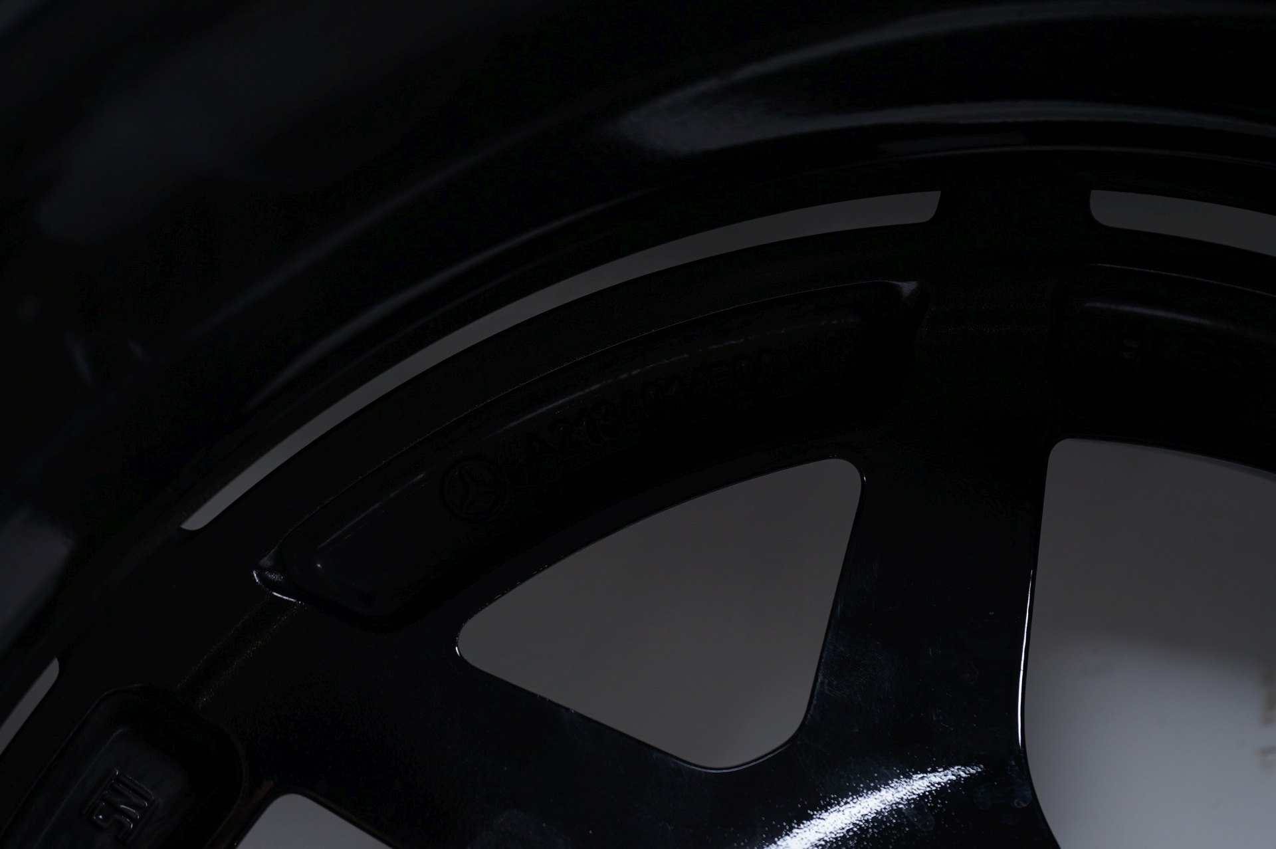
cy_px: 424
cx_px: 638
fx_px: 2125
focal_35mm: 60
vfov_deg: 22.6
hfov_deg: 33.4
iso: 250
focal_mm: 60
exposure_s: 1/125
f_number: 7.1
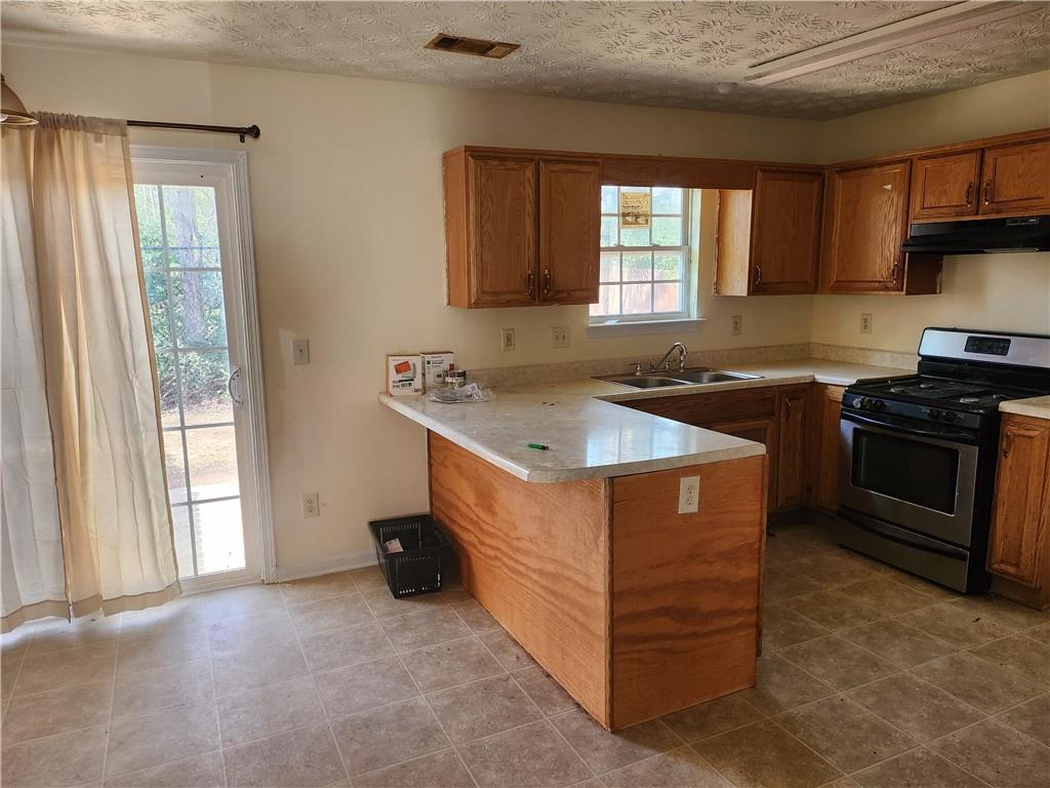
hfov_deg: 71.6
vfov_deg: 56.8
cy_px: 394
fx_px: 728
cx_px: 525
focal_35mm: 24
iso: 250
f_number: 1.8
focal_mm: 5
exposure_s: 1/120
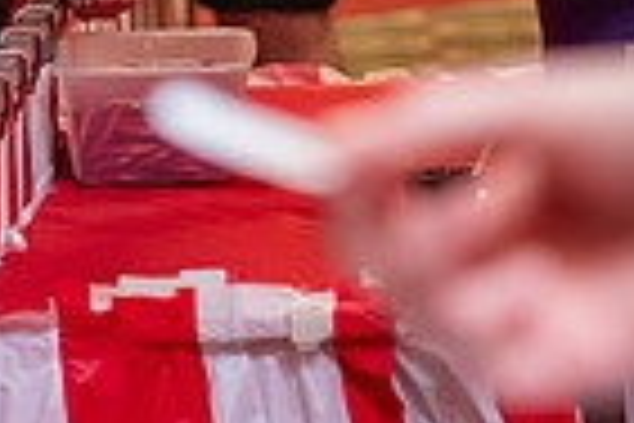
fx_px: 5072
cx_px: 117
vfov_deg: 4.7
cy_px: -245
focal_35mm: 288
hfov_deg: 7.1
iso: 1250
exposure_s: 1/160
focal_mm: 70
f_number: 3.2
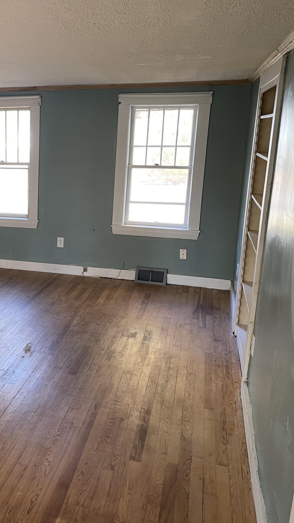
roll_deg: -0.5
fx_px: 513
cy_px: 257
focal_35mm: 37
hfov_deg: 29.6
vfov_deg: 54.0
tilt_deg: -12.3
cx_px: -7
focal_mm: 5.1
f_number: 1.6
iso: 125
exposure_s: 1/75
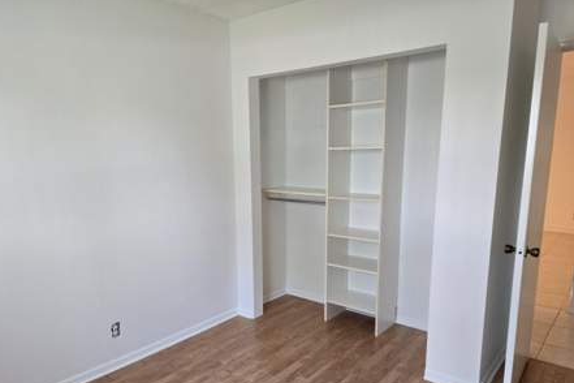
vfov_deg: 49.3
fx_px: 415
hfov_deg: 69.3
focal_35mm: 26
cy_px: 229
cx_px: 263
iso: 250
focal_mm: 5.4
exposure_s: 1/120
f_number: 1.8
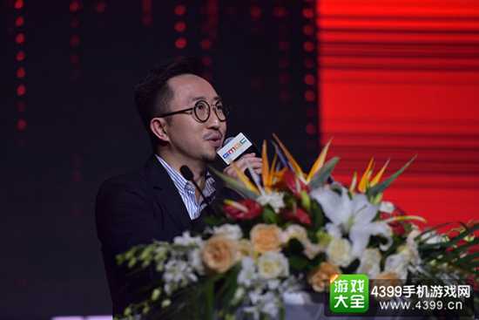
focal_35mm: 200
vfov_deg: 6.9
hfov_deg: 10.3
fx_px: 2662
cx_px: 240
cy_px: 160
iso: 1600
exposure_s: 1/1250
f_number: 3.2
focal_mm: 200
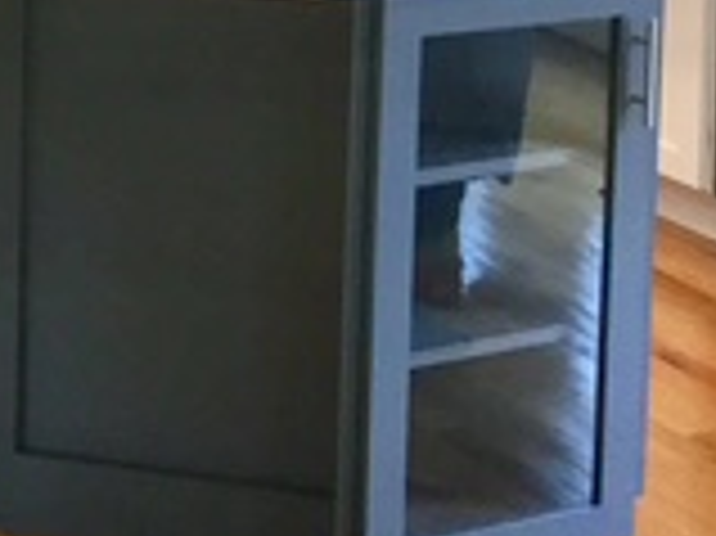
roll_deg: -1.0
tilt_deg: -7.7
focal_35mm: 125
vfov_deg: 11.4
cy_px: -257
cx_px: 86
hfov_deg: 15.6
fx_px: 2584
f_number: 2.4
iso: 64
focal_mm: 3.3
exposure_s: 1/30
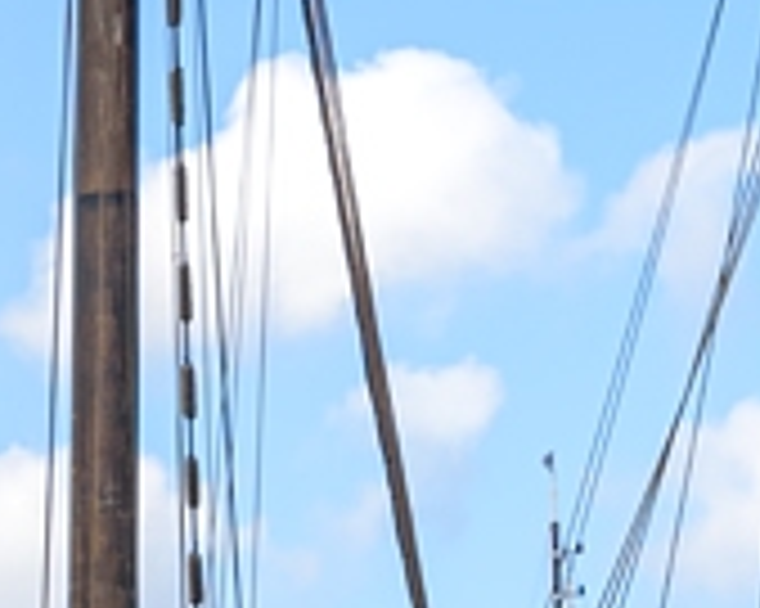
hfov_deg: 7.7
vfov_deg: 6.2
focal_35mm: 250
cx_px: -29
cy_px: 311
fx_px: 5620
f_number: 6.3
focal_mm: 30
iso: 200
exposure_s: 1/640
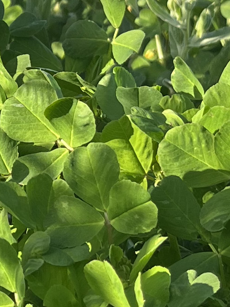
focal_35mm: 160
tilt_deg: -11.7
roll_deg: -0.5
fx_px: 1418
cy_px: -140
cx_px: -110
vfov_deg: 11.9
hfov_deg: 9.0
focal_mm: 5.1
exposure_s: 1/845
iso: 50
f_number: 1.6
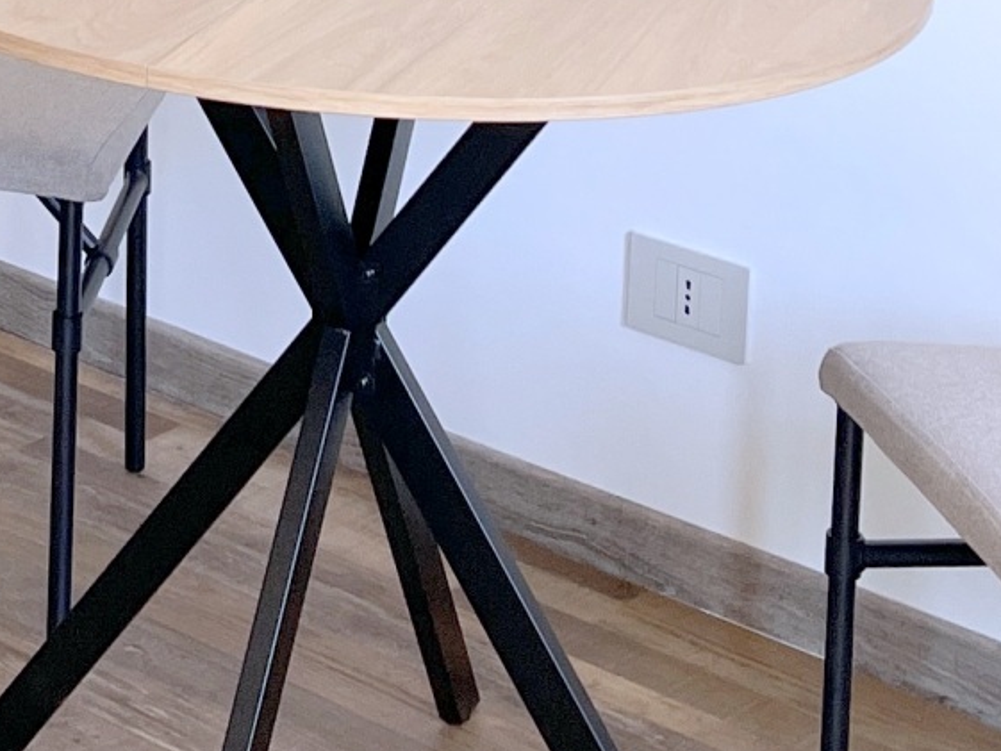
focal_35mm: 114
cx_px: -20
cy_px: -596
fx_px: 3297
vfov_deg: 12.0
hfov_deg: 16.9
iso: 125
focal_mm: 5.1
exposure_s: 1/121
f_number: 1.6
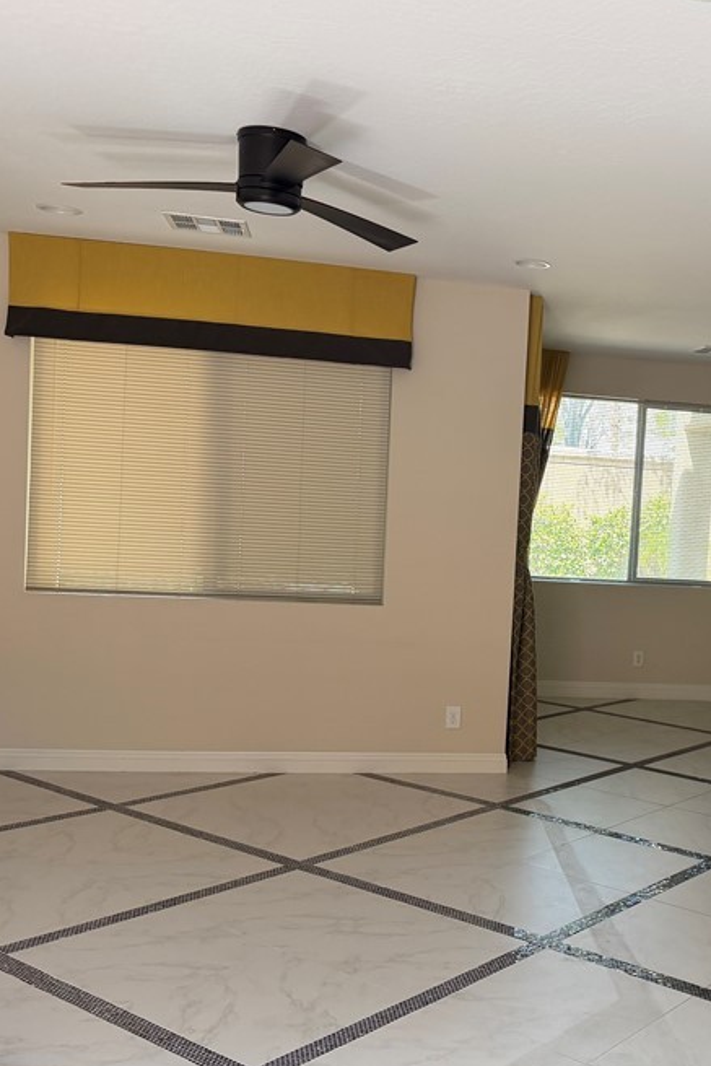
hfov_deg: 32.6
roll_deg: -2.2
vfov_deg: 49.5
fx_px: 1155
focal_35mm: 39
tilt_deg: -2.4
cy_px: 583
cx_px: 636
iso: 200
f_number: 1.78
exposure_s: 1/234
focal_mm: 6.76
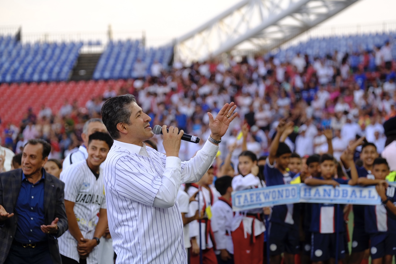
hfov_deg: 14.4
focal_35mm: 142
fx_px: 1562
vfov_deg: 9.7
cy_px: 132
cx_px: 198
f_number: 2.8
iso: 160
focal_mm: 94.5
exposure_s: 1/250
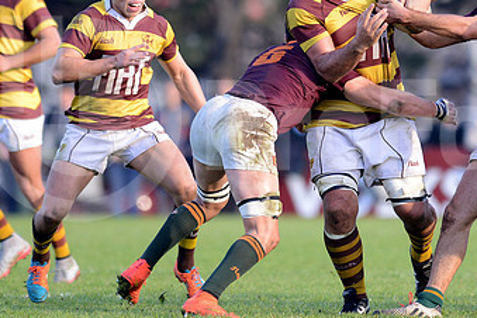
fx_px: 9513
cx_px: 319
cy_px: 122
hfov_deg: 2.9
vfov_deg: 1.9
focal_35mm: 718
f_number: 4
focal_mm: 420
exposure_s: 1/800
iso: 800
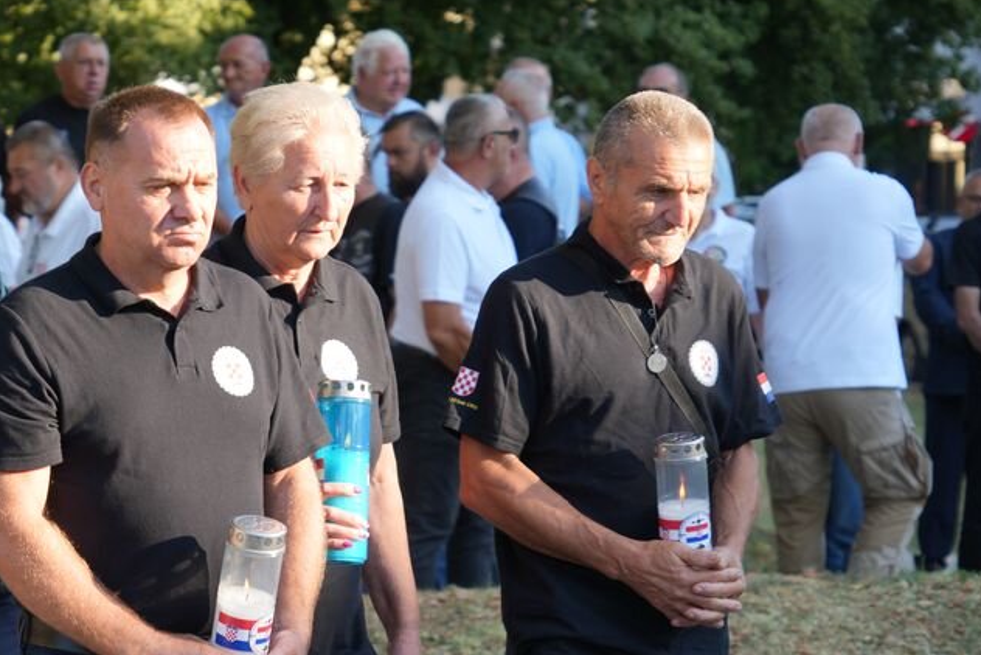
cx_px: 196
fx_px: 4416
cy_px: 516
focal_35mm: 162
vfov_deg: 8.5
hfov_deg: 12.6
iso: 100
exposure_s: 1/100
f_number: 5.6
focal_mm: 100
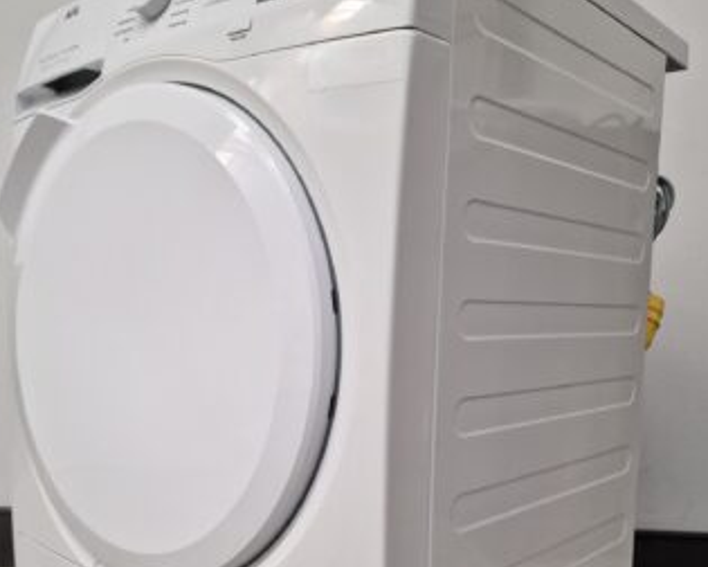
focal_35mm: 38
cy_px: 375
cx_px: 306
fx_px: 796
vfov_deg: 38.7
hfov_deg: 47.8
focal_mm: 6.4
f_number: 1.8
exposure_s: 1/100
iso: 80
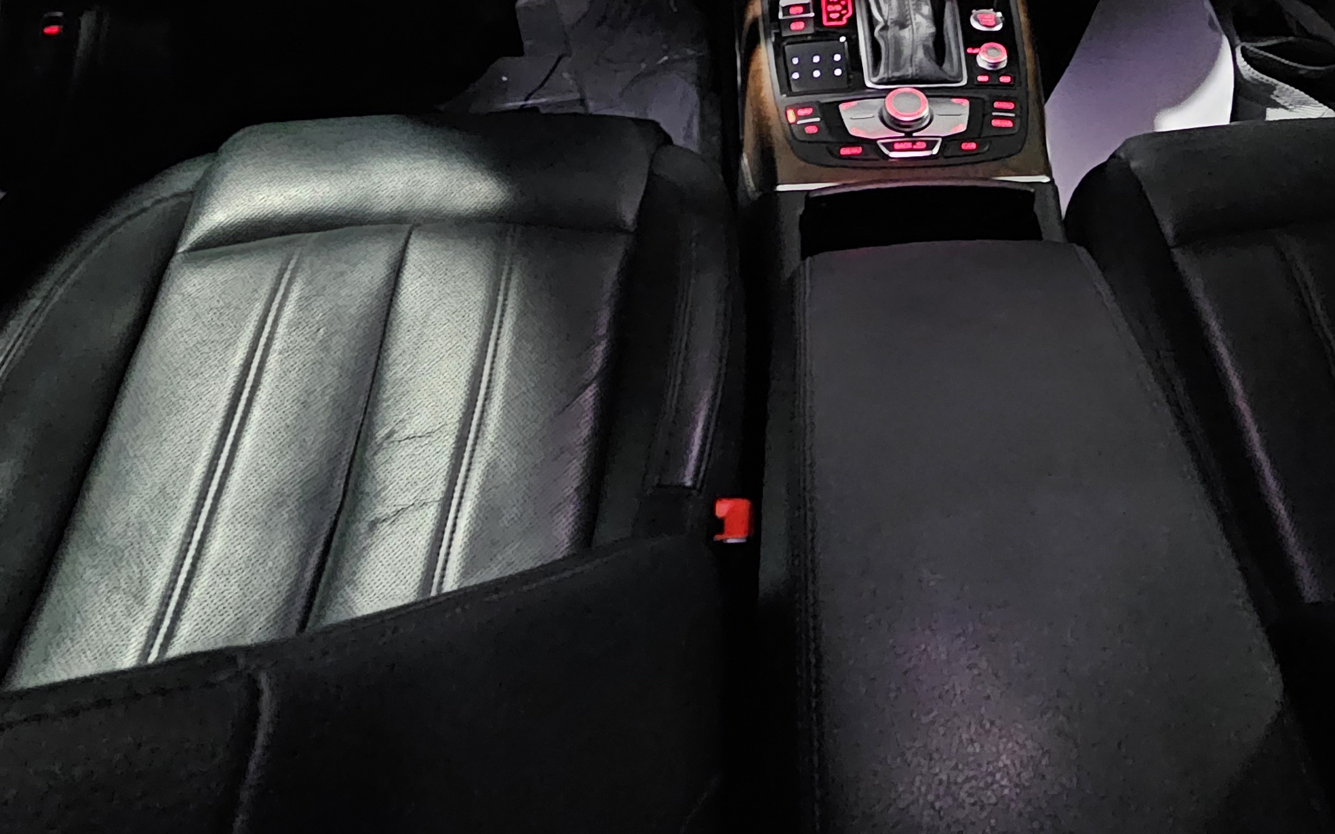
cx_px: 860
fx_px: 1019
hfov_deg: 65.2
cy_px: -164
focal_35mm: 28
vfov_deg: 35.3
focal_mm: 2.2
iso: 1600
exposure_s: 1/24.5
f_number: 2.2
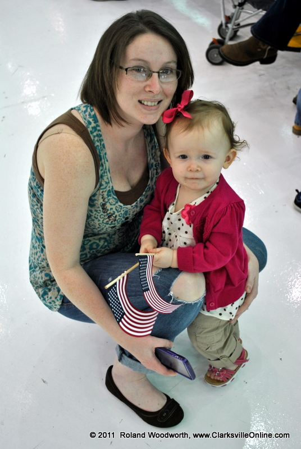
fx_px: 600
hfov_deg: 28.2
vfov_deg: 41.1
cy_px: 224
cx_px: 150
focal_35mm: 48
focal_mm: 32
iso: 200
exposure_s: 1/100
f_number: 4.8
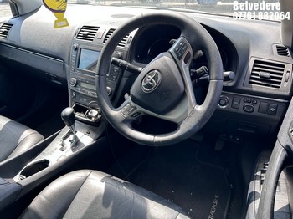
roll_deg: +1.8
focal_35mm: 26
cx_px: 146
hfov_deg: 67.3
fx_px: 220
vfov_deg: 53.0
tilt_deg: -28.7
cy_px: 110
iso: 40
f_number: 1.5
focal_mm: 5.7
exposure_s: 1/249
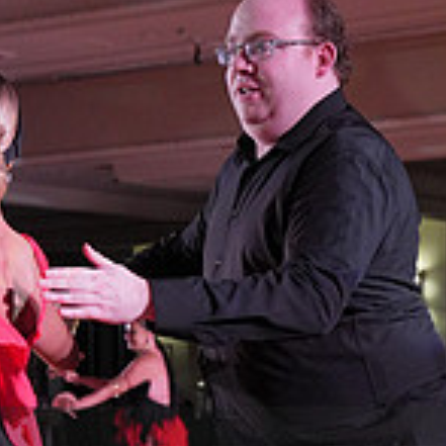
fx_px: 2055
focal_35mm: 141
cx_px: 171
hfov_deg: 12.4
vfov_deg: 12.2
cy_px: 510
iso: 2000
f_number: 4
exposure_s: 1/500
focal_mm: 42
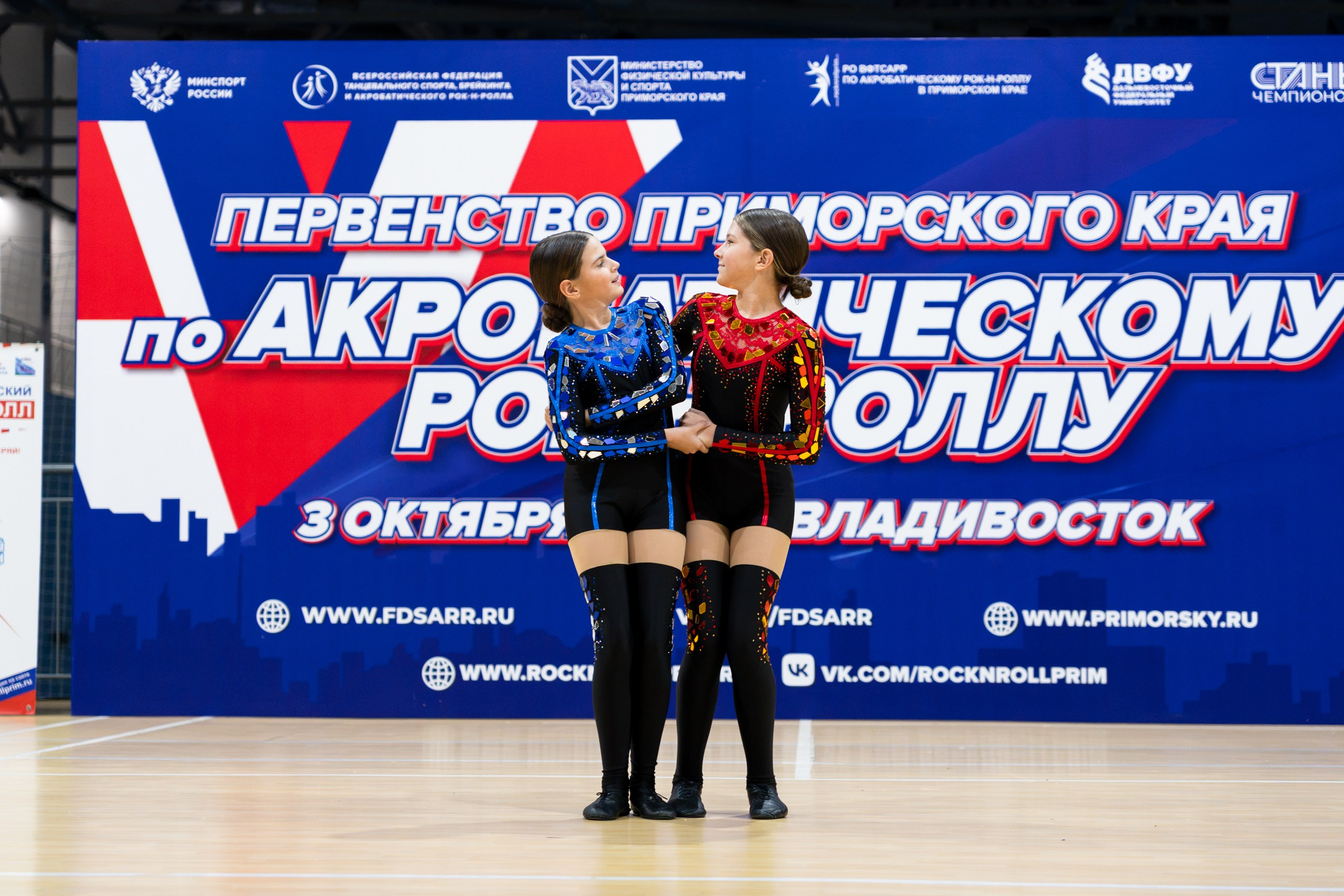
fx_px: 3004
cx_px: 651
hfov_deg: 25.2
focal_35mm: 80
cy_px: 428
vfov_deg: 17.0
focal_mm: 70
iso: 2000
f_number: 2.8
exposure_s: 1/500
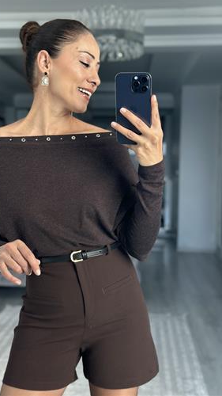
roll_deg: +1.4
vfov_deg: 39.2
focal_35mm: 53
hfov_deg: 22.5
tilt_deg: -18.2
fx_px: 555
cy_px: 196
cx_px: 75
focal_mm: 6.86
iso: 80
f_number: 1.78
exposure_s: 1/254
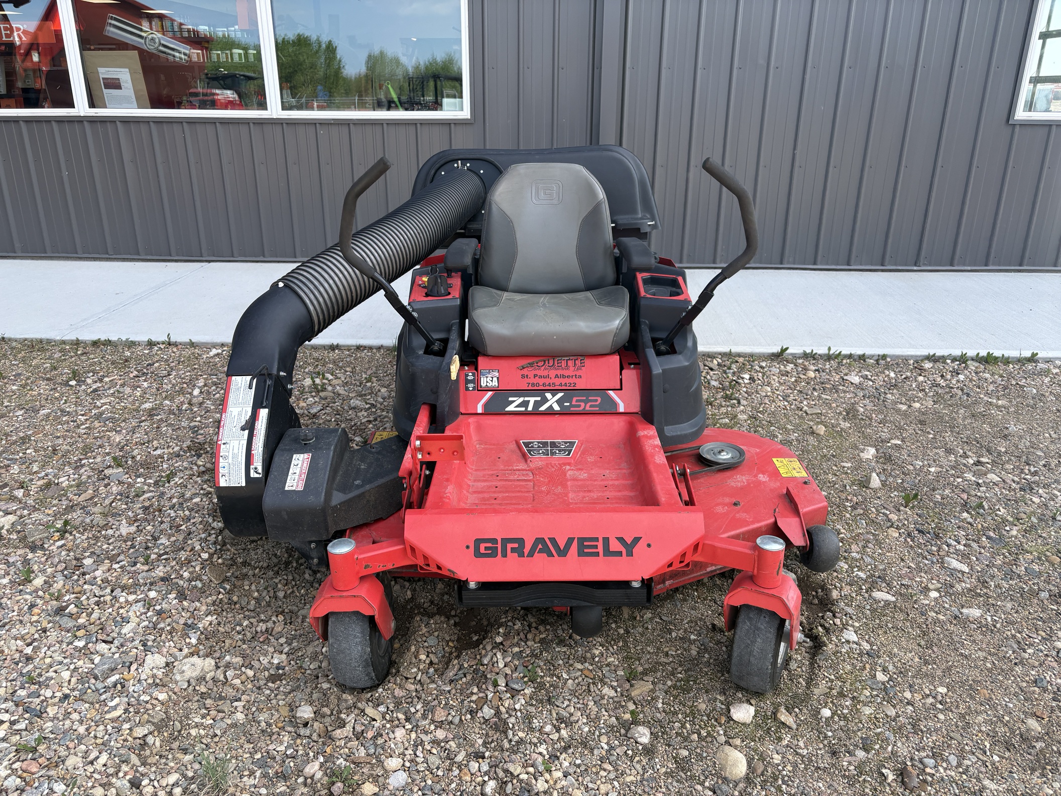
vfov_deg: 53.1
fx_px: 797
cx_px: 530
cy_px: 398
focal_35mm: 26
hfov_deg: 67.3
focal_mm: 5.96
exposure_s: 1/884
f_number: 1.6
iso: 50
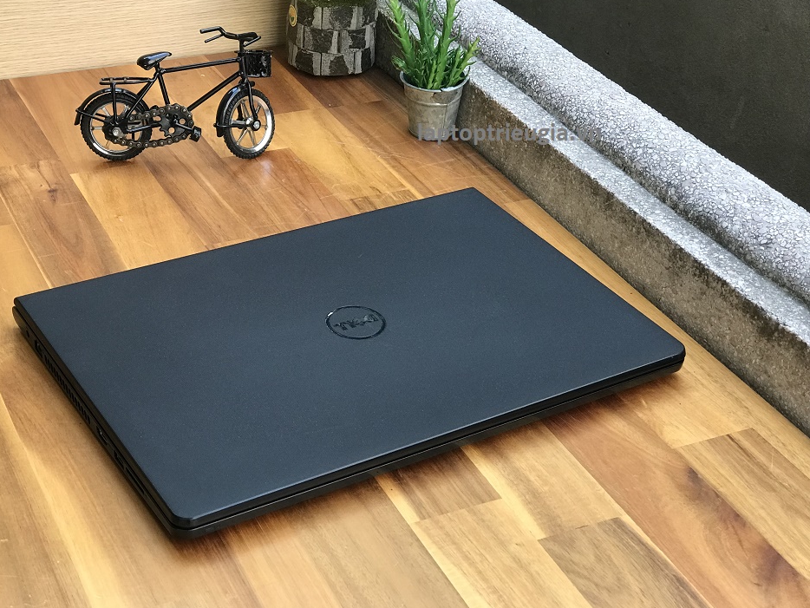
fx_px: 1428
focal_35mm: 61
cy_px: 286
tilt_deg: -31.6
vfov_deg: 24.0
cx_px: 377
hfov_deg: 31.7
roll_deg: -3.6
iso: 64
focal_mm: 6.6
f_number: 2.8
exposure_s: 1/50
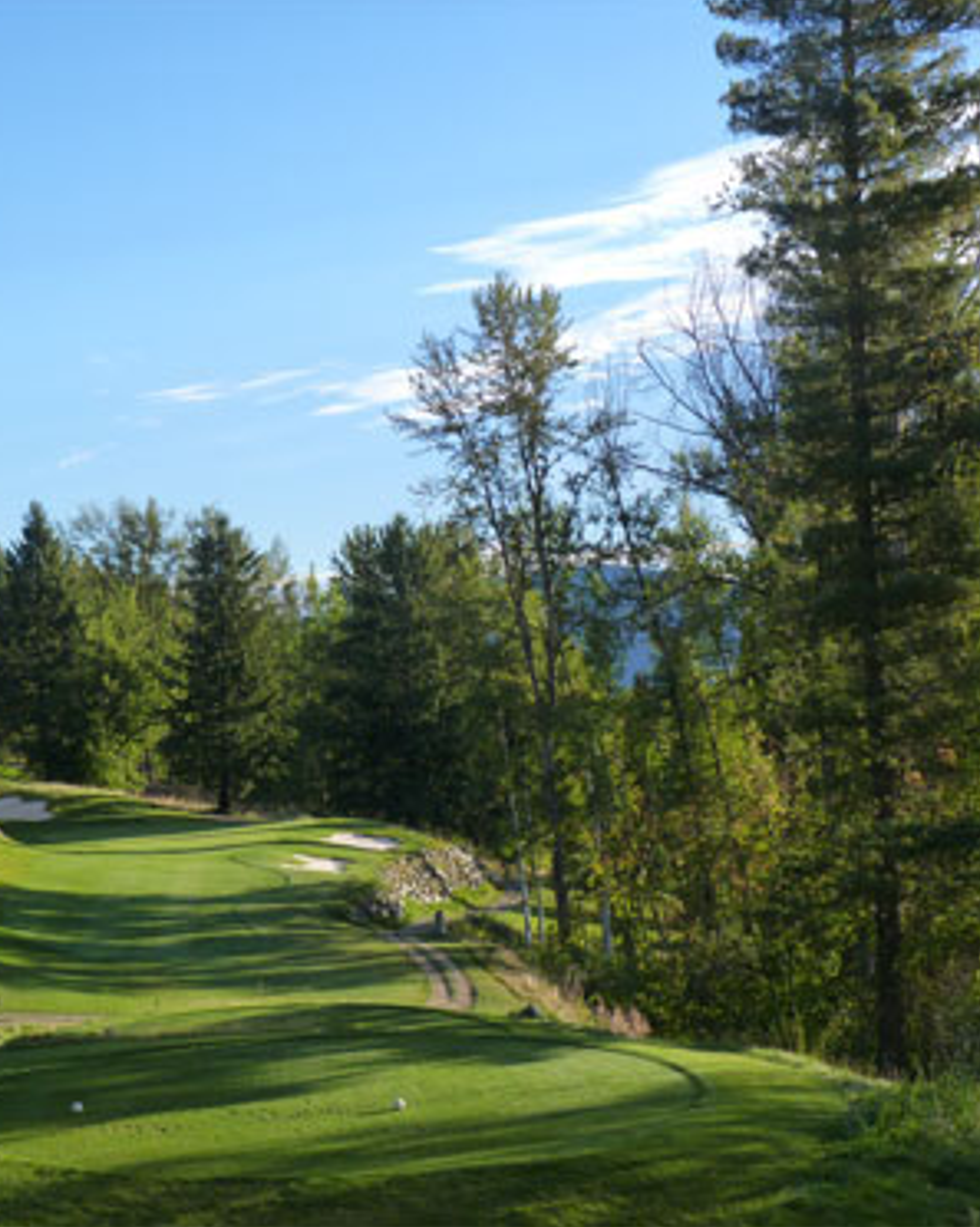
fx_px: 2287
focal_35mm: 63
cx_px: 195
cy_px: 612
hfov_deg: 23.8
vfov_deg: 30.0
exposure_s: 1/250
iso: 125
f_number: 4.5
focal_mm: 8.5
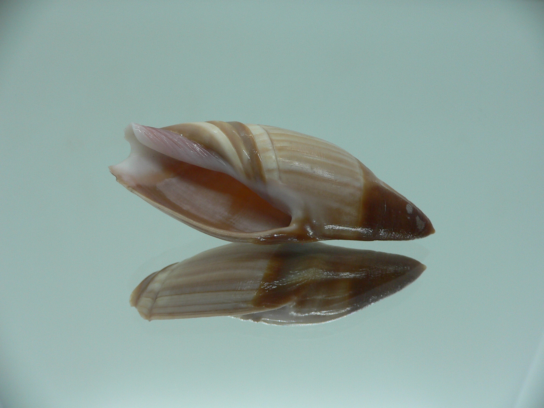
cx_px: 272
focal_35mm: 35
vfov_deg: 40.7
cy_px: 204
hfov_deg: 52.6
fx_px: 550
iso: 80
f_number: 2.8
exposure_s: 1/60
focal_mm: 4.6
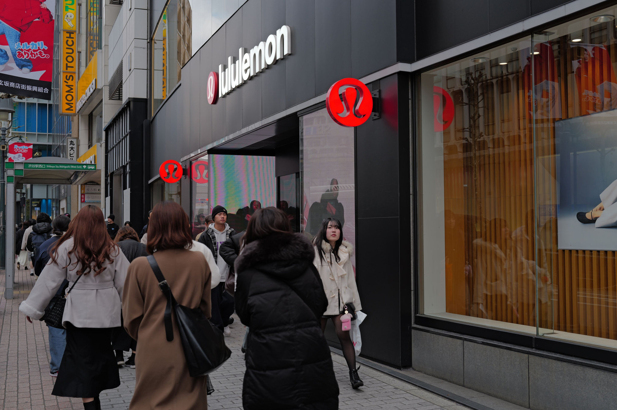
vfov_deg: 31.2
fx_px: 737
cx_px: 308
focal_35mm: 43
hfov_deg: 45.5
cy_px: 205
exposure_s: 1/250
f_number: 4.5
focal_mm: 43
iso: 100
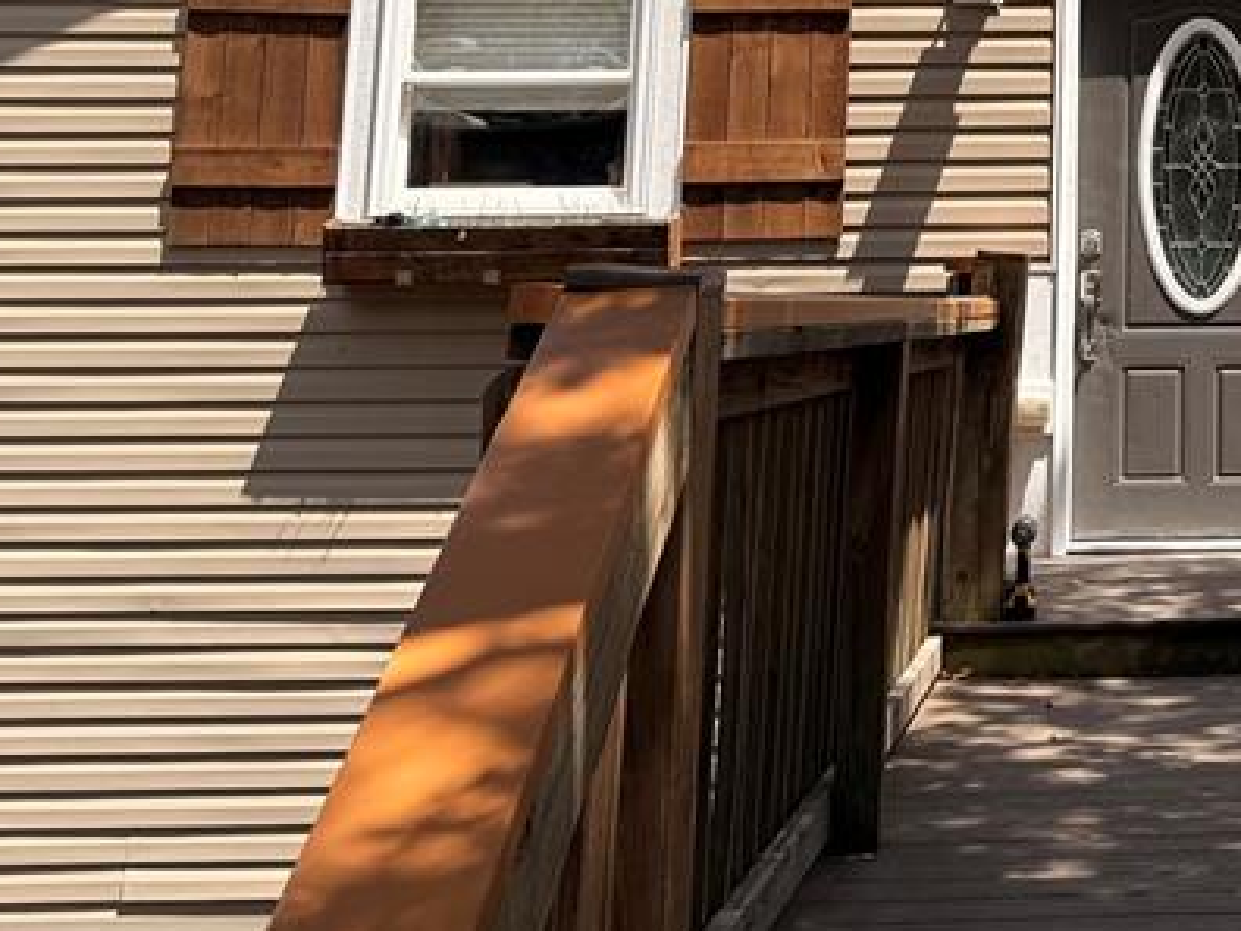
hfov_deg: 28.8
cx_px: 1304
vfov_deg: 22.1
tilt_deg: +11.9
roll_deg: -0.5
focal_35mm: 62
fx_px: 2223
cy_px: -154
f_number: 1.78
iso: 80
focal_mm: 6.76
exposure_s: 1/2299
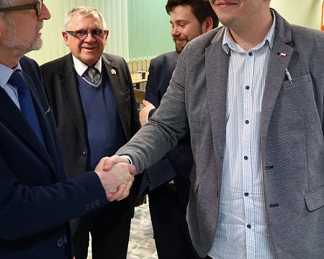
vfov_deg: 30.1
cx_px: 129
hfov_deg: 37.2
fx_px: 479
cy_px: 97
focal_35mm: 50
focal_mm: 11.13
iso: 800
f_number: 2.8
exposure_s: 1/30
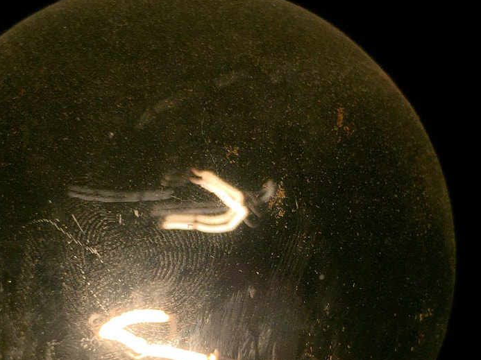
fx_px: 931
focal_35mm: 67
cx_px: 210
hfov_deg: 29.0
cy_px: 325
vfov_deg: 21.4
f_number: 2.2
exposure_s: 1/20000
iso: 32
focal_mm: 4.15
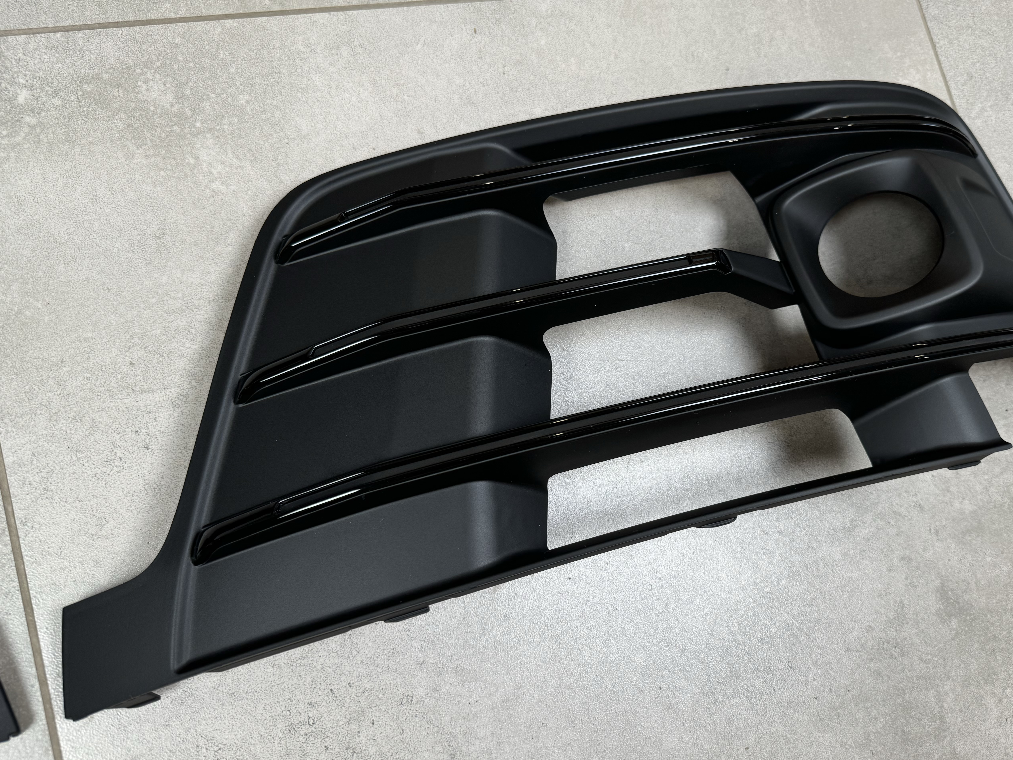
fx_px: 790
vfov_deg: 51.4
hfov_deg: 65.1
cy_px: 376
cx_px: 568
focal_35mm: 27
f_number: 1.78
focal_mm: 6.76
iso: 100
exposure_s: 1/100
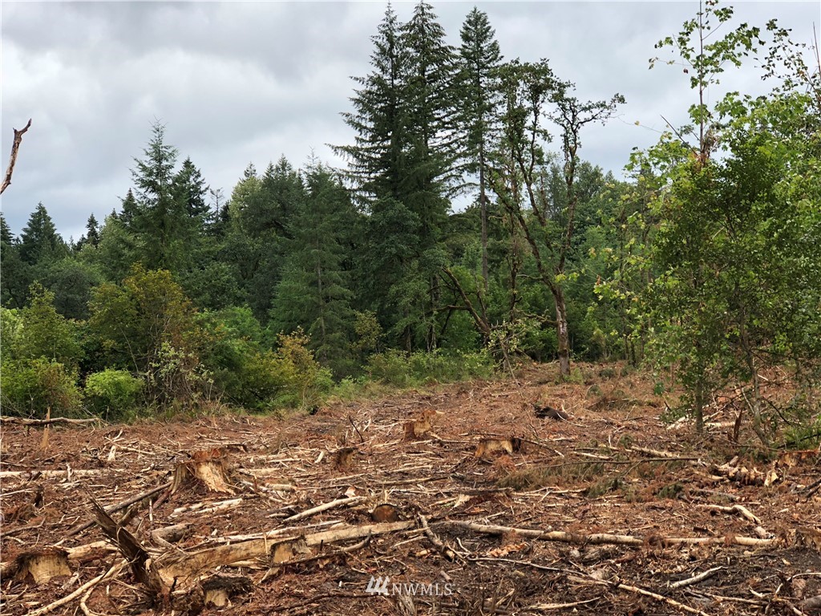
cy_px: 308
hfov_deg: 33.8
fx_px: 1352
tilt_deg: +1.4
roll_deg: +2.3
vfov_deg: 25.7
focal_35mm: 57
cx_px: 410
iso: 20
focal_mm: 6.6
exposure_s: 1/552
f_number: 2.8
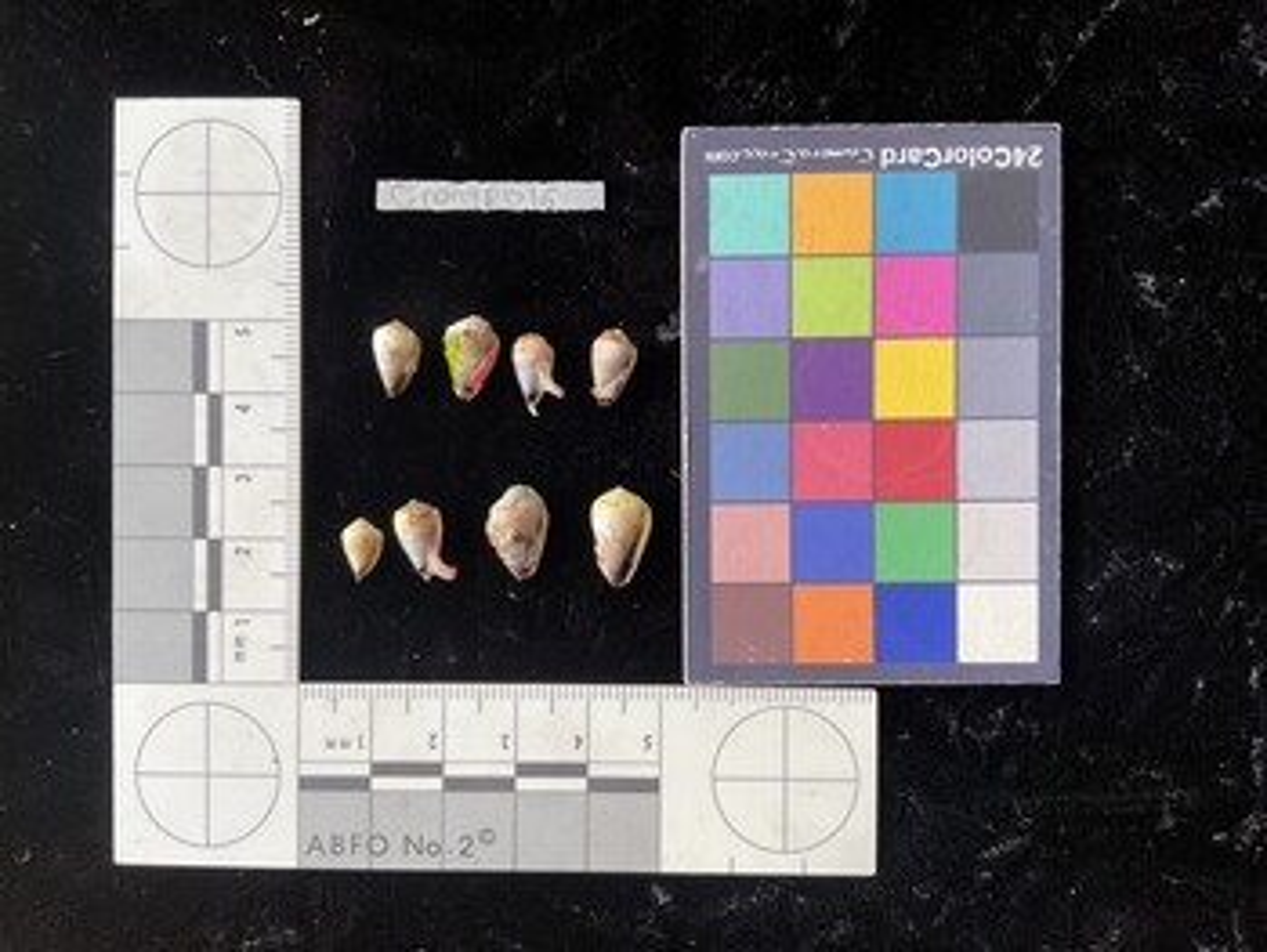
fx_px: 1062
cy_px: 476
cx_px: 634
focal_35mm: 29
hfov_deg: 61.6
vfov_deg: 48.3
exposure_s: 1/120
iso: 40
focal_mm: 3
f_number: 1.8
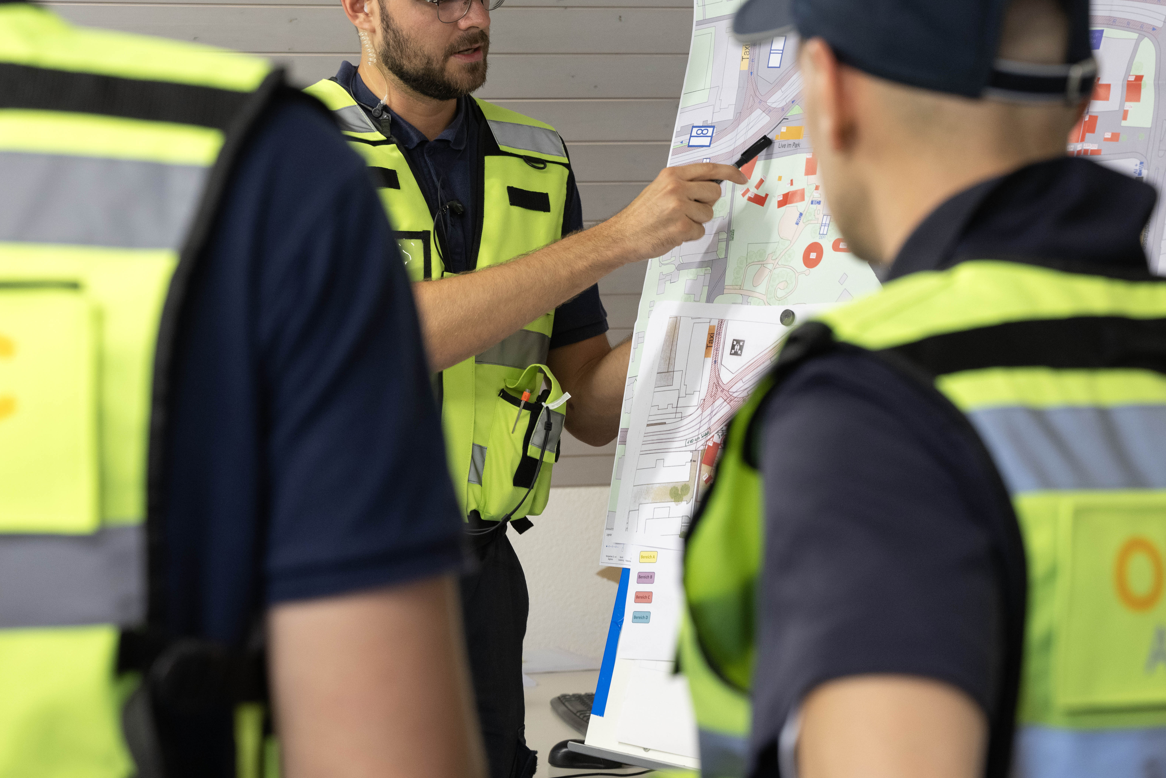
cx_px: 686
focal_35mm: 92
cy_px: 315
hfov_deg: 22.1
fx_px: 2980
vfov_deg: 14.9
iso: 640
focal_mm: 69
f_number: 5
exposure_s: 1/80
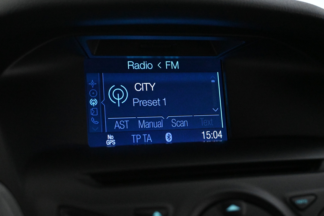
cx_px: 162
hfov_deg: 35.1
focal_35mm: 57
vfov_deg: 23.8
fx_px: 513
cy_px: 108
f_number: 5.6
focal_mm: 38
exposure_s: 1/60
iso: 11400
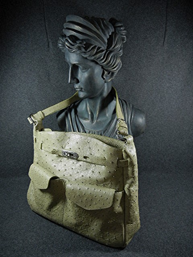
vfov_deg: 60.0
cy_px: 128
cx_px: 96
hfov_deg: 46.8
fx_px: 223
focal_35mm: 30
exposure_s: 1/30
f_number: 3.5
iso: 339
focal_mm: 5.4
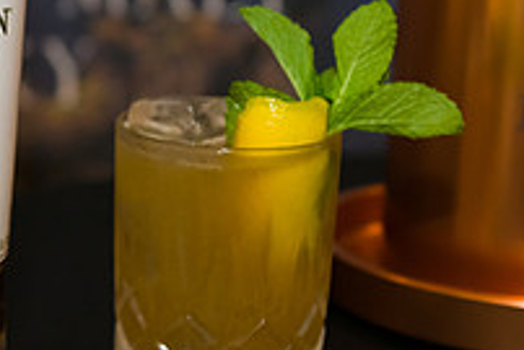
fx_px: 1588
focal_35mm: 109
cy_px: 95
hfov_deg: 18.7
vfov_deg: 12.6
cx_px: 213
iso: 1600
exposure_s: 1/125
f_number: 3.2
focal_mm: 38
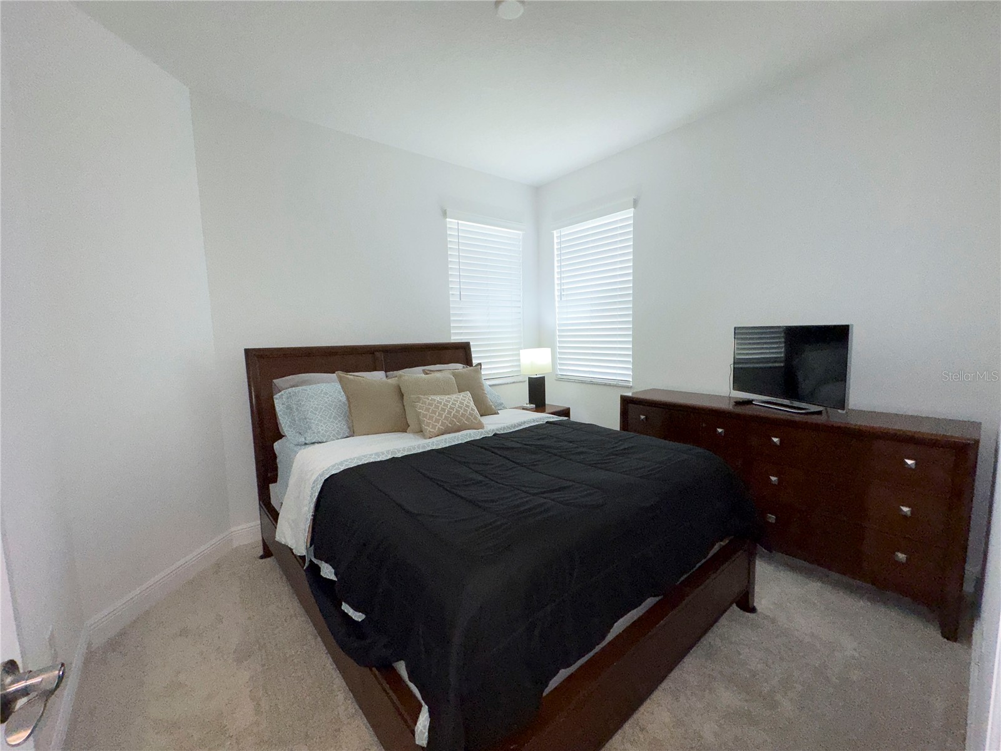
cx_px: 500
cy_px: 376
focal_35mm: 14
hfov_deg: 102.1
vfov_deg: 85.7
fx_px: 405
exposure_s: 1/120
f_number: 2.2
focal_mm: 2.22
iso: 160
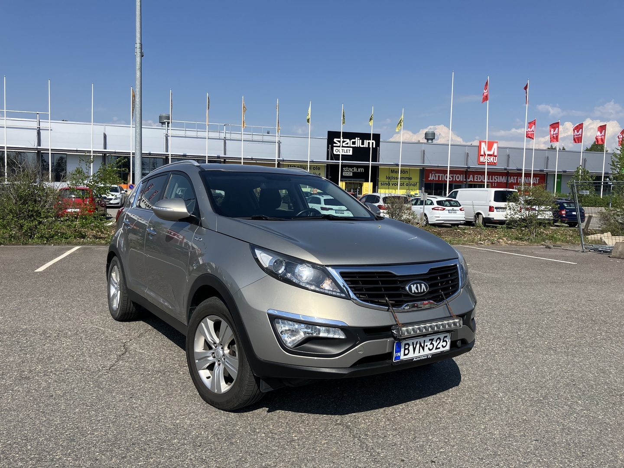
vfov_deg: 49.7
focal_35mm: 28
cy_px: 234
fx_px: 505
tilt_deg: -2.9
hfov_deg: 63.4
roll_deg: -1.3
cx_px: 312
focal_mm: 3.99
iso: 32
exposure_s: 1/2703
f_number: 1.8
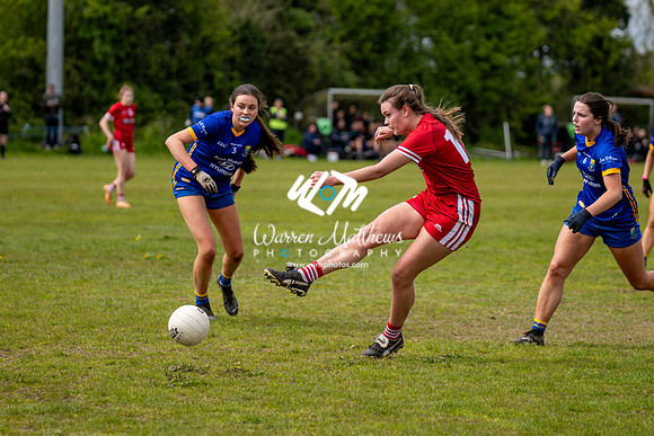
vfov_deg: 8.2
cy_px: 144
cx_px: 327
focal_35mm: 168
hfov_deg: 12.3
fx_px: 3046
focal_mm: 125
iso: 360
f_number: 2.8
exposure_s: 1/4000
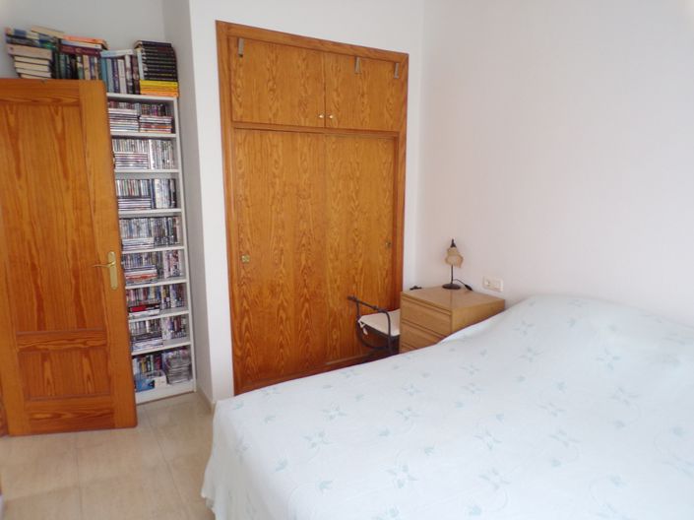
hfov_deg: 71.6
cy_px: 260
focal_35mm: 24
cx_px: 347
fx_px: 481
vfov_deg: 56.8
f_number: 3
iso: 174
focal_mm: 4.3
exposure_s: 1/34
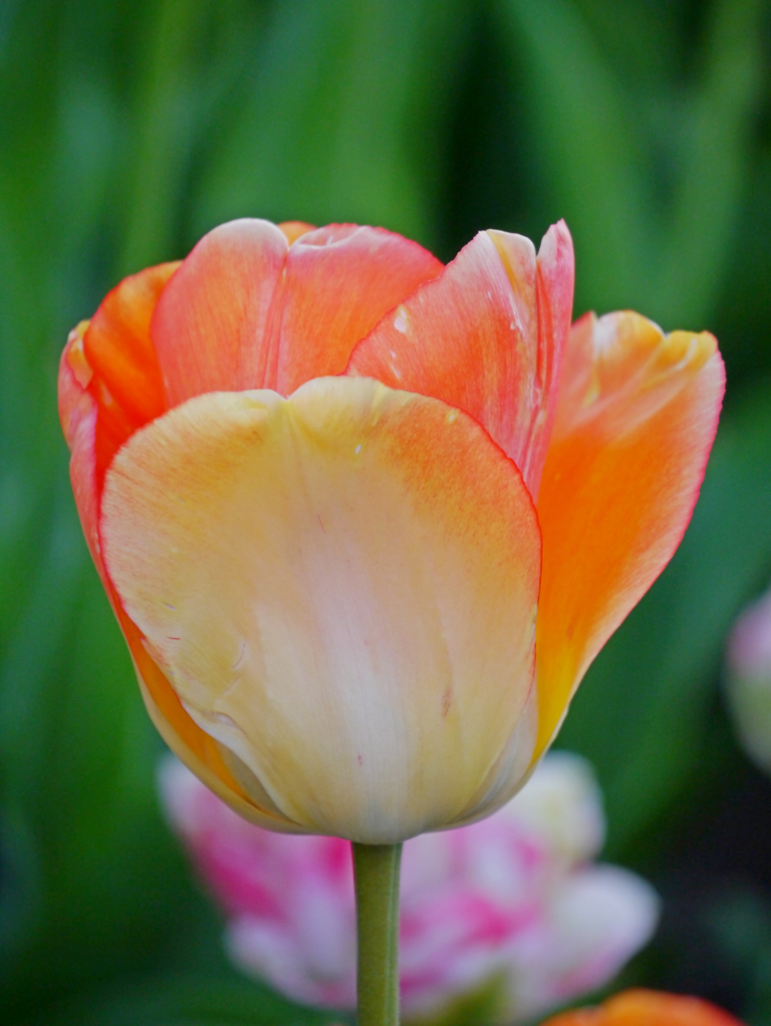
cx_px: 386
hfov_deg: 5.0
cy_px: 513
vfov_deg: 6.6
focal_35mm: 300
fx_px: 8903
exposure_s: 1/250
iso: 800
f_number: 5.6
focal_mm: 150
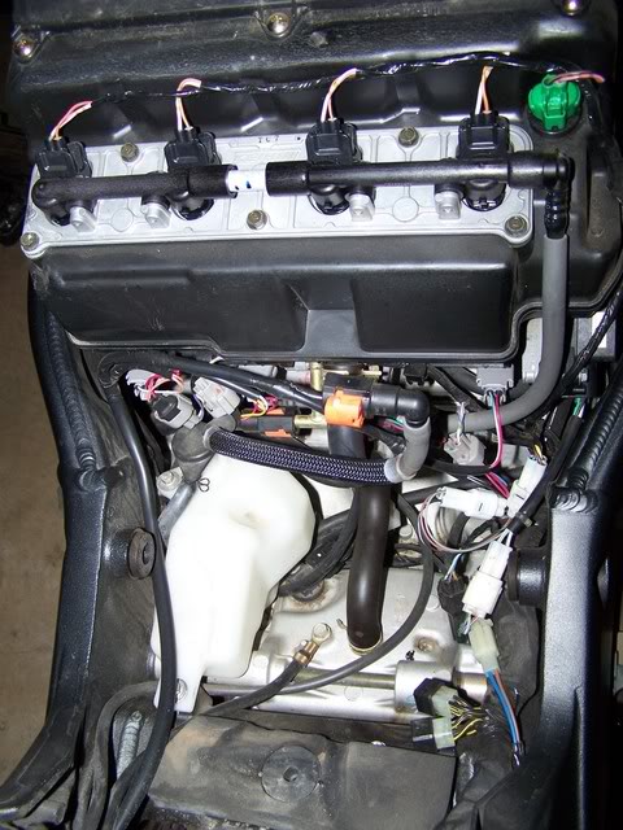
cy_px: 415
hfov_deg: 37.7
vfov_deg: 49.0
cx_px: 312
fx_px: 912
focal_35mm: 38
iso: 80
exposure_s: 1/60
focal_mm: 6.3
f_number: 2.8
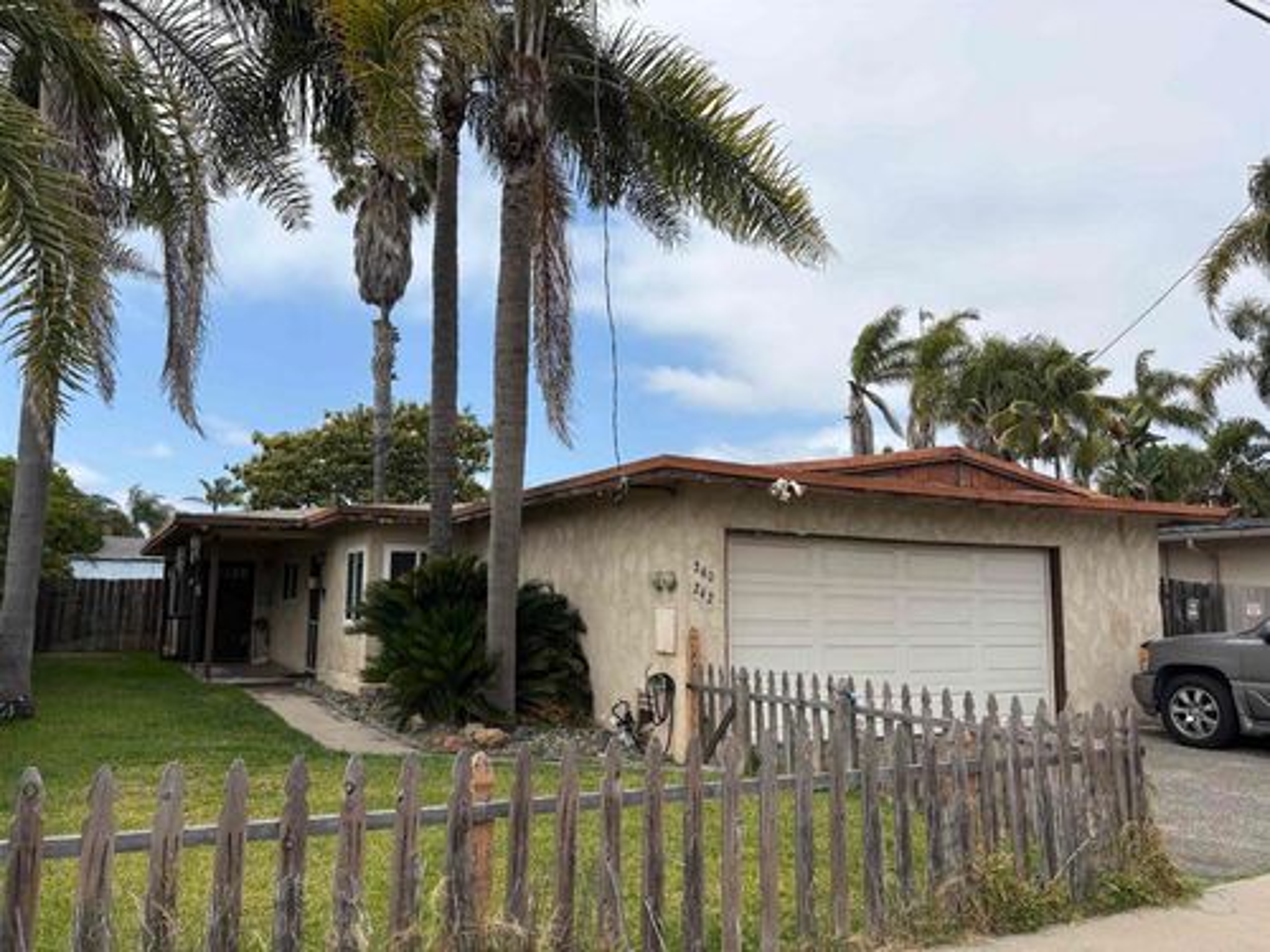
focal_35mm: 26
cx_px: 635
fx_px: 954
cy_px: 476
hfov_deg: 67.3
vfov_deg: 53.1
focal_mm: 5.96
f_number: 1.6
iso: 50
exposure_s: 1/4065
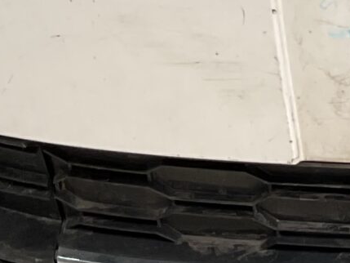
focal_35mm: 173
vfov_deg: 8.5
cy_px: 11
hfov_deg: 10.1
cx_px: 803
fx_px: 1750
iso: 16
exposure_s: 1/353
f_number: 1.8
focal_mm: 3
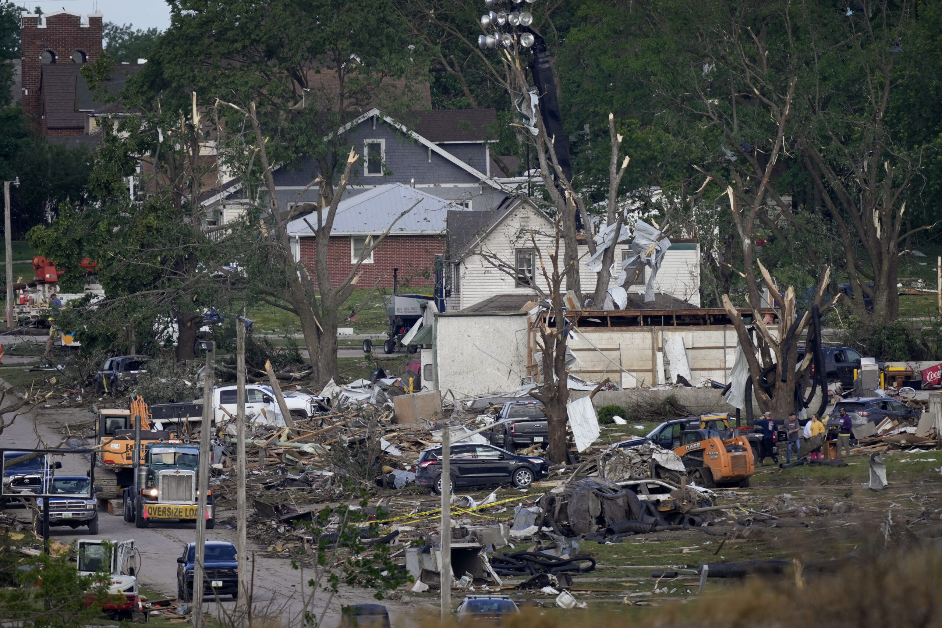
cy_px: 314
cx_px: 471
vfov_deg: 1.5
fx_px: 23550
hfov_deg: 2.3
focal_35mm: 900
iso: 400
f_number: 6.3
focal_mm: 600
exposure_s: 1/1250
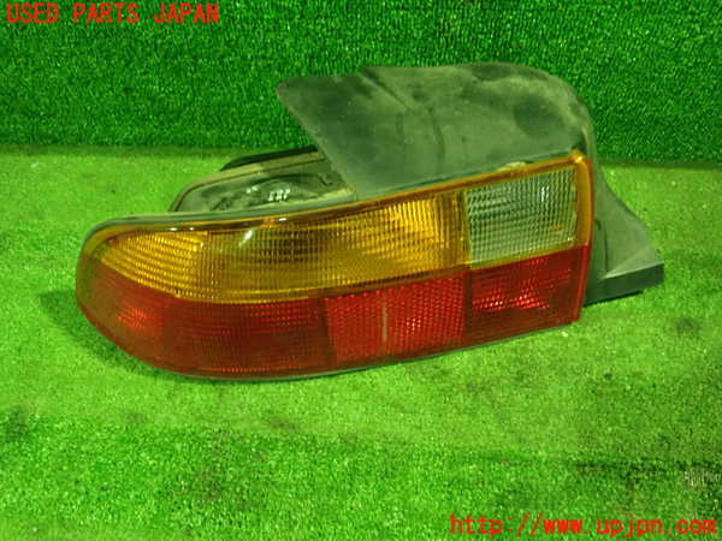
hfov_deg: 60.0
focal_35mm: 30
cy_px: 270
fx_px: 626
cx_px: 361
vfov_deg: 46.8
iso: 1250
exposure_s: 1/30
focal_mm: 5.5
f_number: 2.3
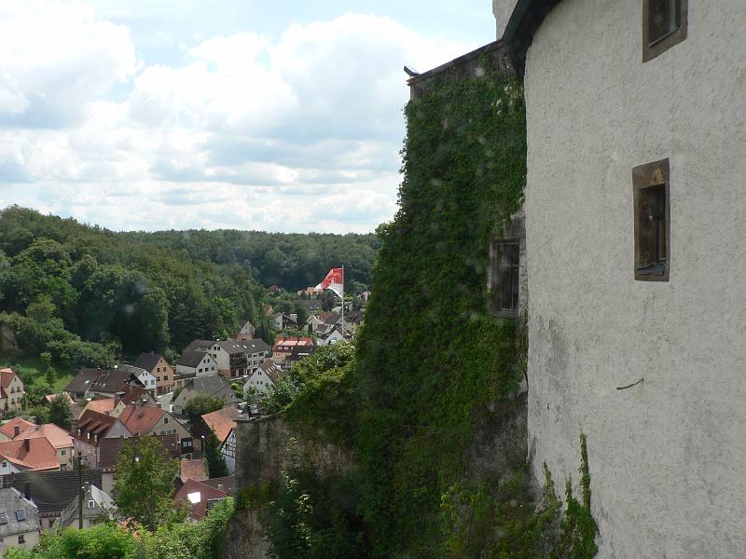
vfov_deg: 39.7
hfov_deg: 51.4
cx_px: 373
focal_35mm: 36
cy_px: 280
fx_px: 776
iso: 80
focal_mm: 6
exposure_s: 1/400
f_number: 5.6
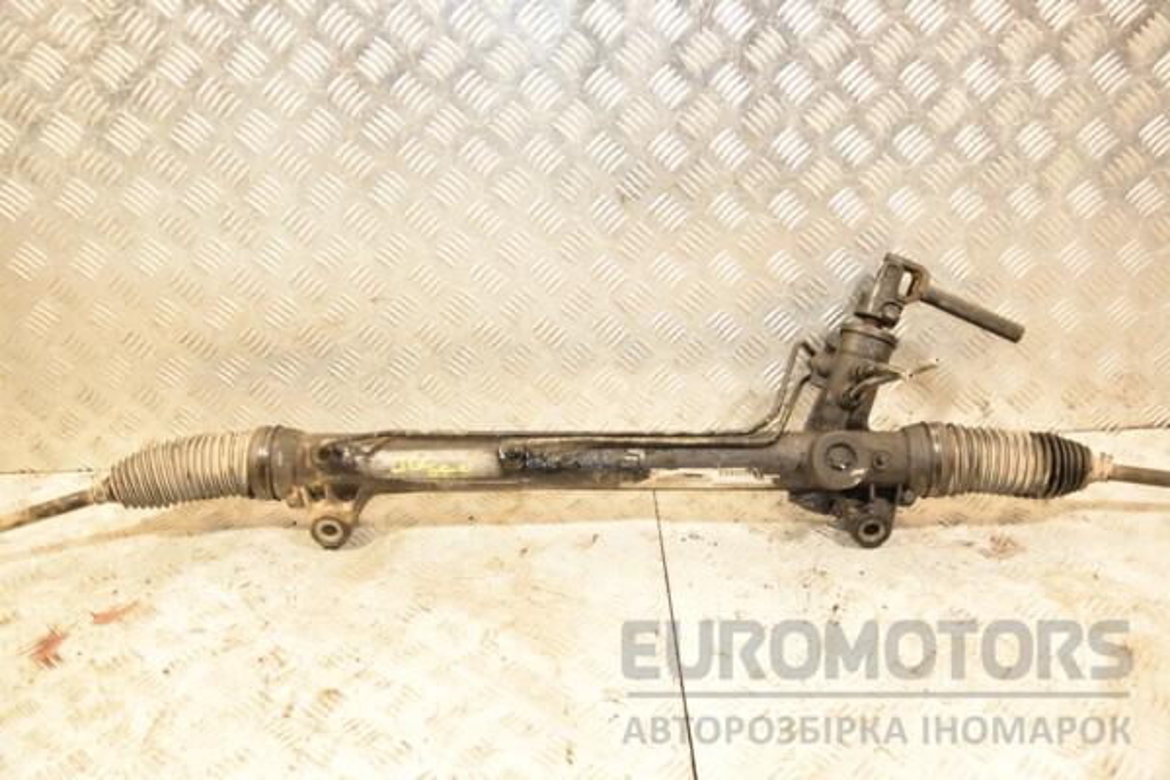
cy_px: 390
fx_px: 1219
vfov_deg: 35.5
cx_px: 585
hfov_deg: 51.3
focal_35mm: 38
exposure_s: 1/100
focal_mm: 25
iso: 800
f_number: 5
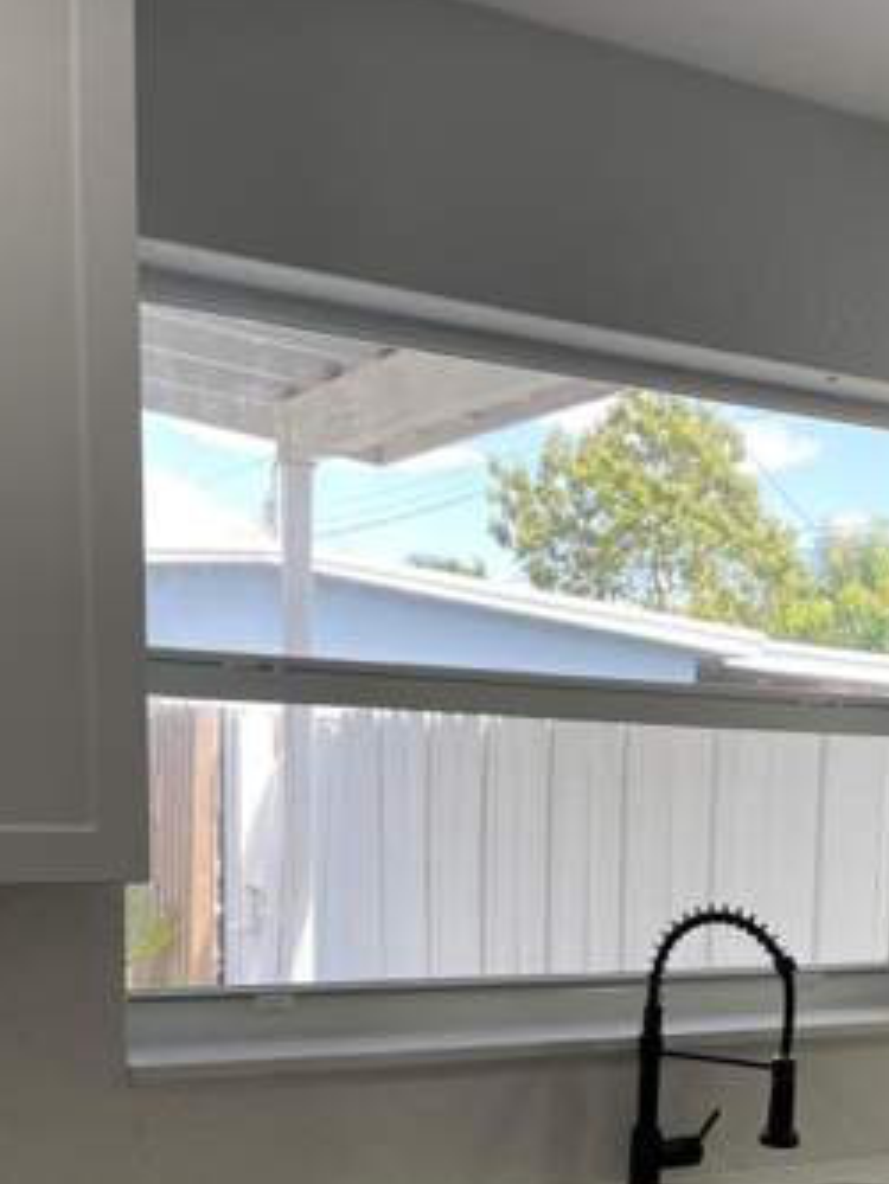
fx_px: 1711
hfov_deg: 28.6
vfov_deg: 36.4
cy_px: 1003
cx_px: 701
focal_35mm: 50
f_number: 1.6
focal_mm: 5.1
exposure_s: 1/167
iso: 32
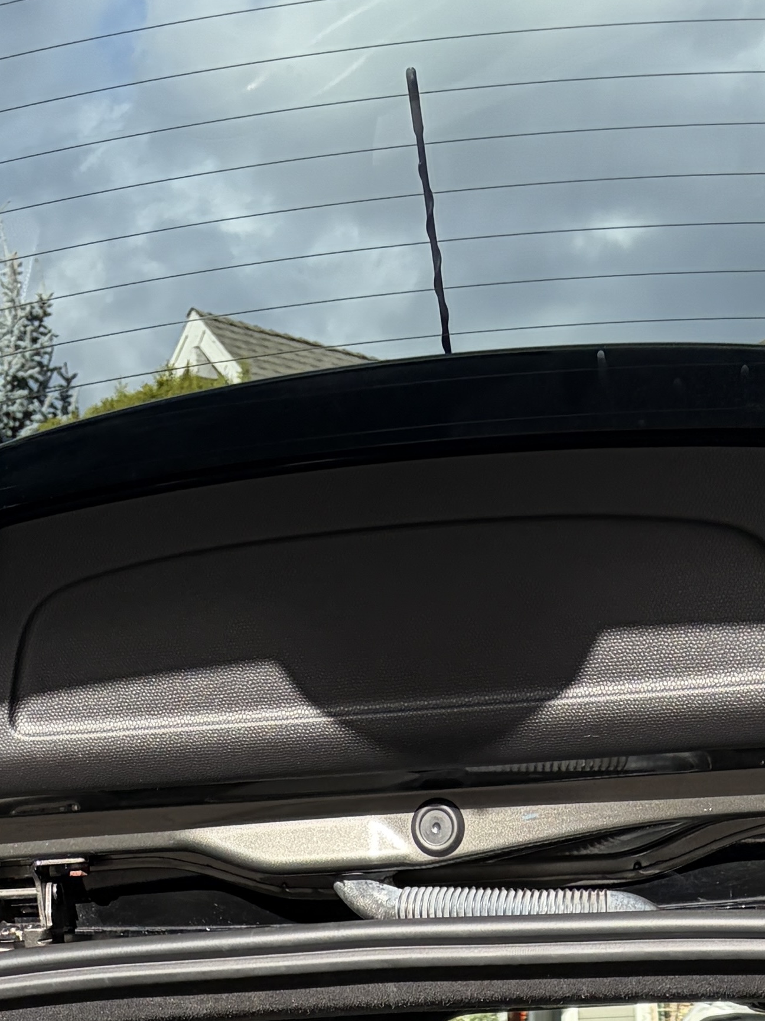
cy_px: 1684
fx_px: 2534
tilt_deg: -12.4
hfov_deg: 17.1
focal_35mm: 86
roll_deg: +1.8
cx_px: 461
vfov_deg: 18.9
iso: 64
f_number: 1.6
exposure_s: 1/973
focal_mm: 5.96
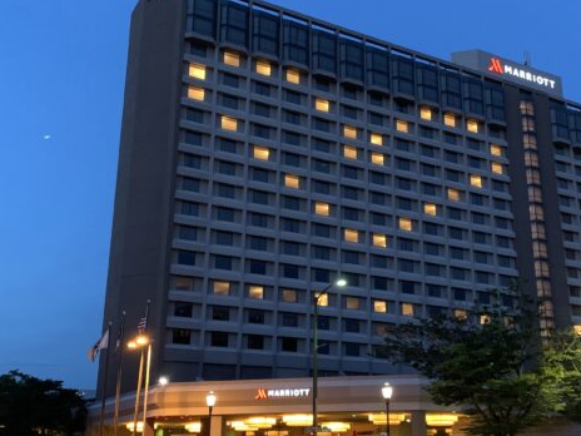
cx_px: 337
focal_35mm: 43
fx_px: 722
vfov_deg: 33.6
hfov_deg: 43.7
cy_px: 223
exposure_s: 1/30
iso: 800
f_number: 1.8
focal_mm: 4.25
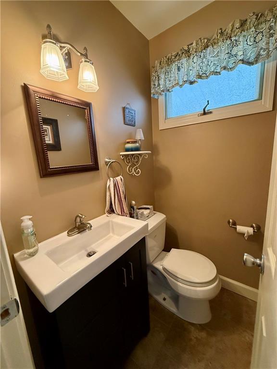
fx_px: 149
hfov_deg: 85.7
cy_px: 184
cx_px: 138
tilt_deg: -11.0
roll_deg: +3.2
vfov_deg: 102.1
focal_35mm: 14
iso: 500
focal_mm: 2.22
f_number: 2.2
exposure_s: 1/120
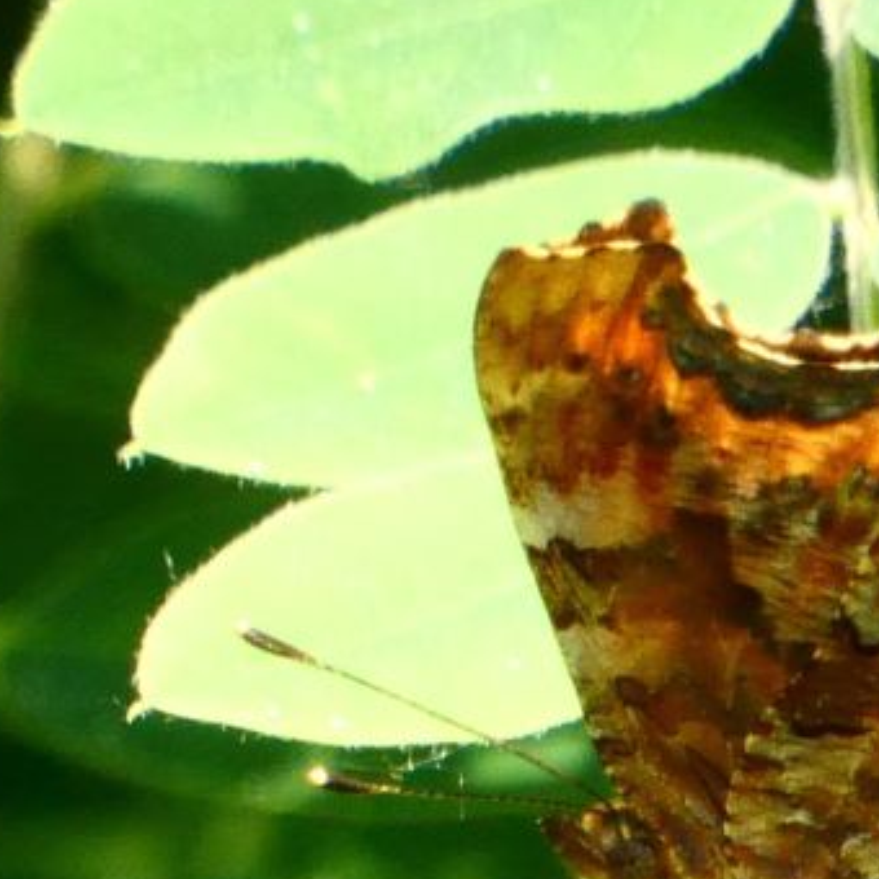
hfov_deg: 0.9
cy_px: 711
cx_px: 898
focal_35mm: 2034
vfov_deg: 0.9
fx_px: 58434
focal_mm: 164.2
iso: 320
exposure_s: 1/125
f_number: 5.6
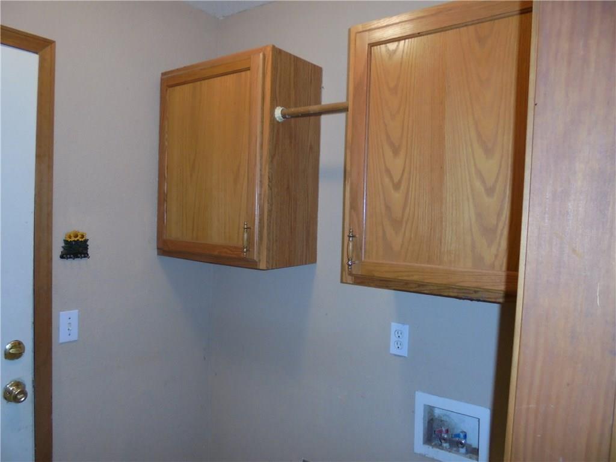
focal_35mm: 26
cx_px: 308
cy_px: 231
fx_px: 463
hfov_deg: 67.3
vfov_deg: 53.1
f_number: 3.5
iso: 250
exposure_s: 1/30
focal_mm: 4.6
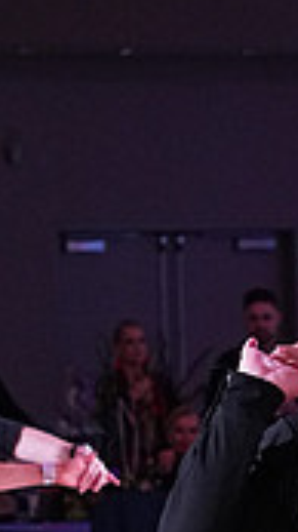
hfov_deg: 3.8
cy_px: 806
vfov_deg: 6.7
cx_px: 591
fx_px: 4464
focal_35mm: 317
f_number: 4
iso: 2500
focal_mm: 60
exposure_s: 1/250
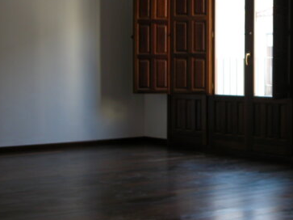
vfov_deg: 20.4
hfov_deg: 26.3
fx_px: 609
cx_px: 251
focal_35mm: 72
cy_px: 99
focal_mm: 8.9
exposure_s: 1/24.5
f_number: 2.8
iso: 100
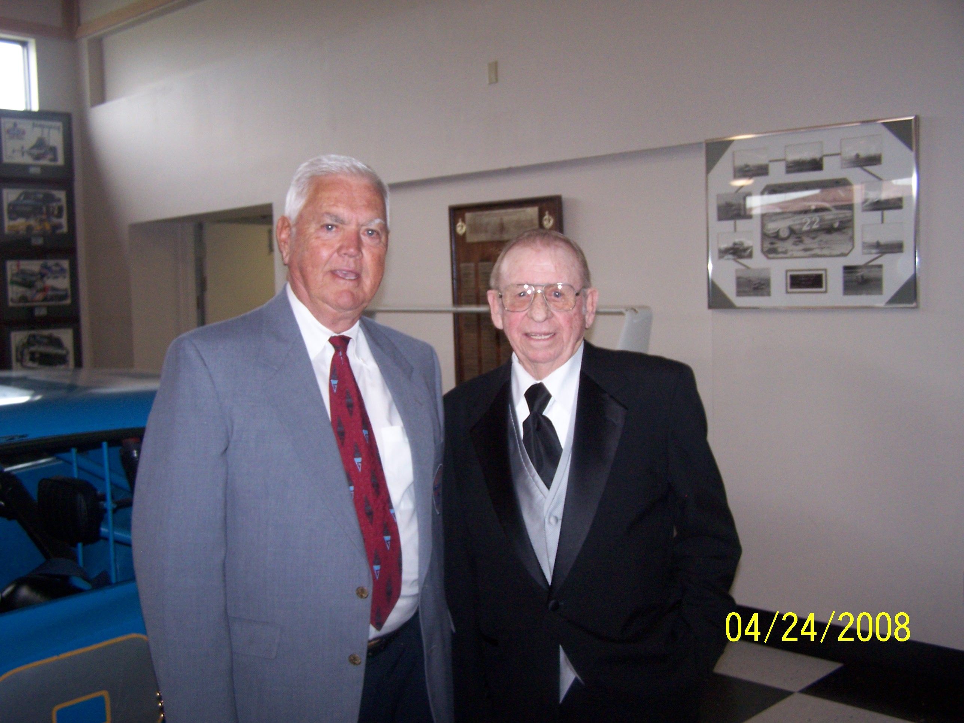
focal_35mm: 38
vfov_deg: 37.7
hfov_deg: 49.0
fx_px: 1058
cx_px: 482
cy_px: 362
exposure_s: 1/60
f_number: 2.8
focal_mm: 6.3
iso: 140
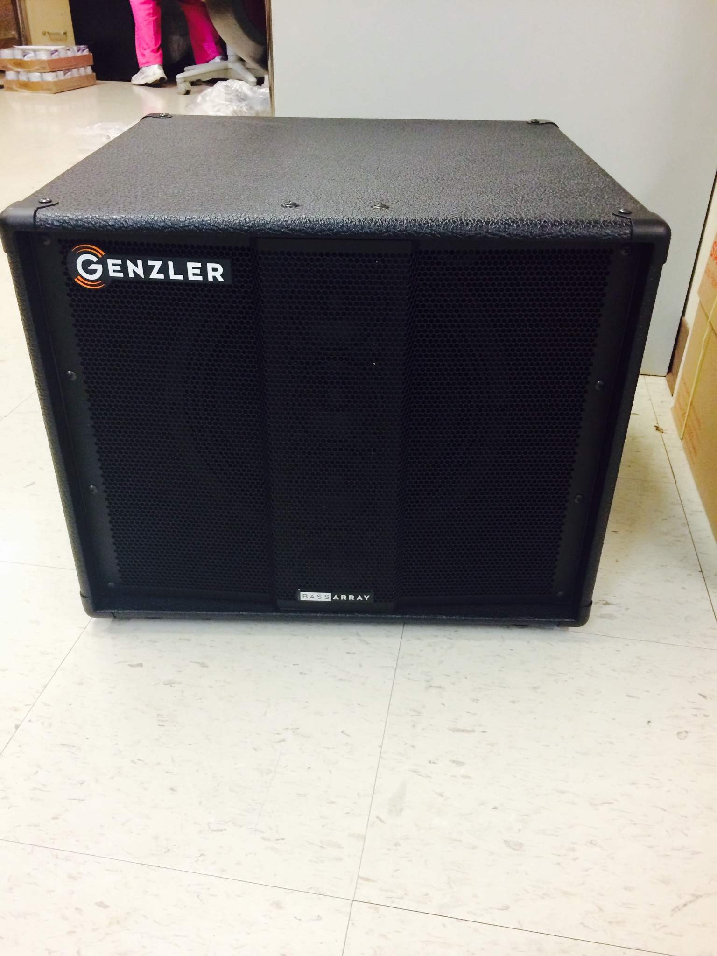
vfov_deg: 60.0
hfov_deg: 46.8
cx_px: 358
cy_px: 478
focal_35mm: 30
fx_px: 829
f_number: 2.2
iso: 160
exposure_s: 1/30
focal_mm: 4.12
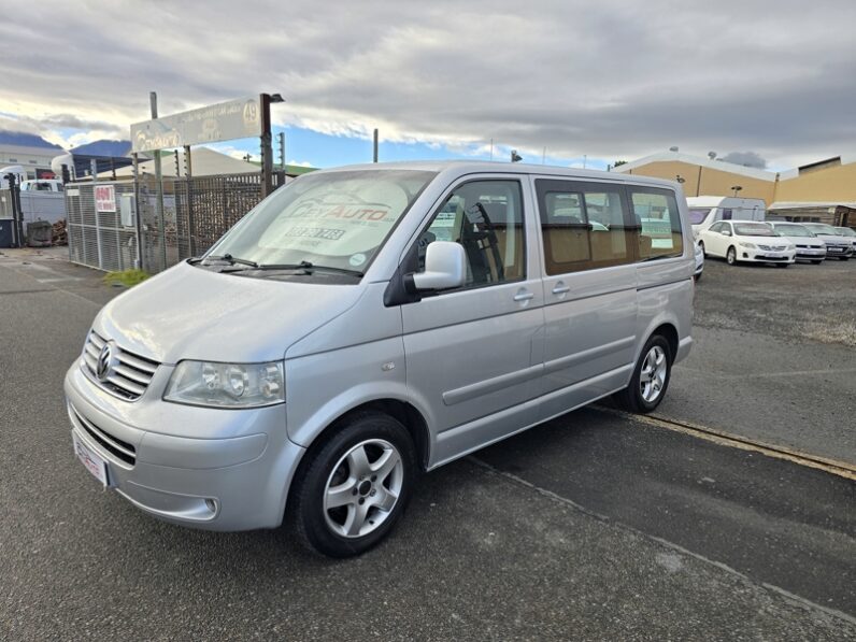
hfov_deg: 73.9
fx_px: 569
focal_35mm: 23
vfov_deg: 58.9
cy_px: 321
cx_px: 428
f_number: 1.7
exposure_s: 1/335
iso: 12
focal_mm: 6.3
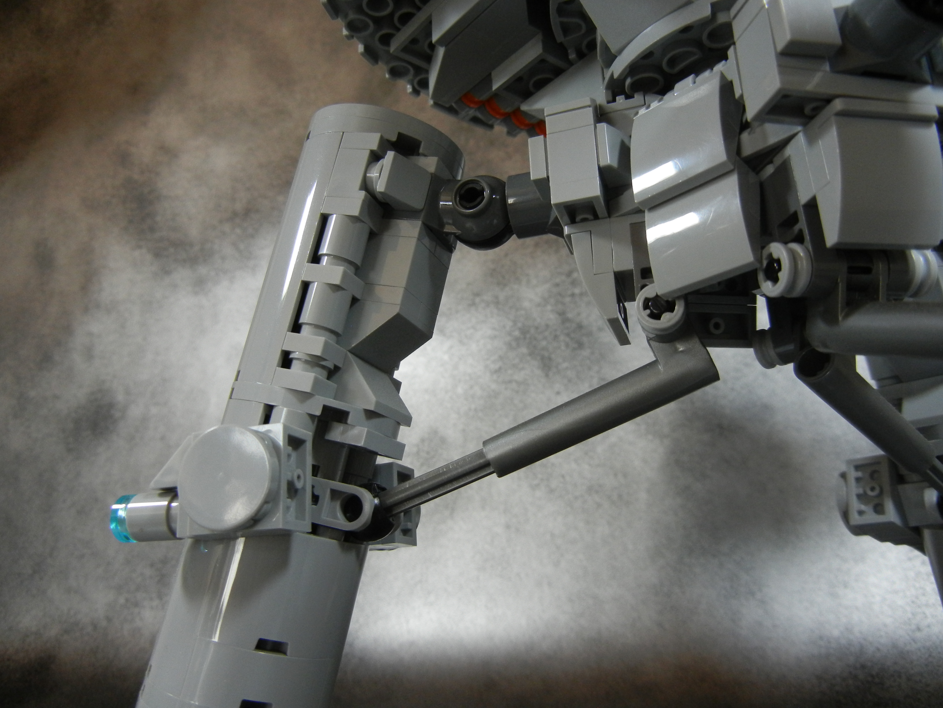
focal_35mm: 30
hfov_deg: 60.0
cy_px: 354
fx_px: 817
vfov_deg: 46.8
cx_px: 472
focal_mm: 5.4
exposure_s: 1/114
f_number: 3.5
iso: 400
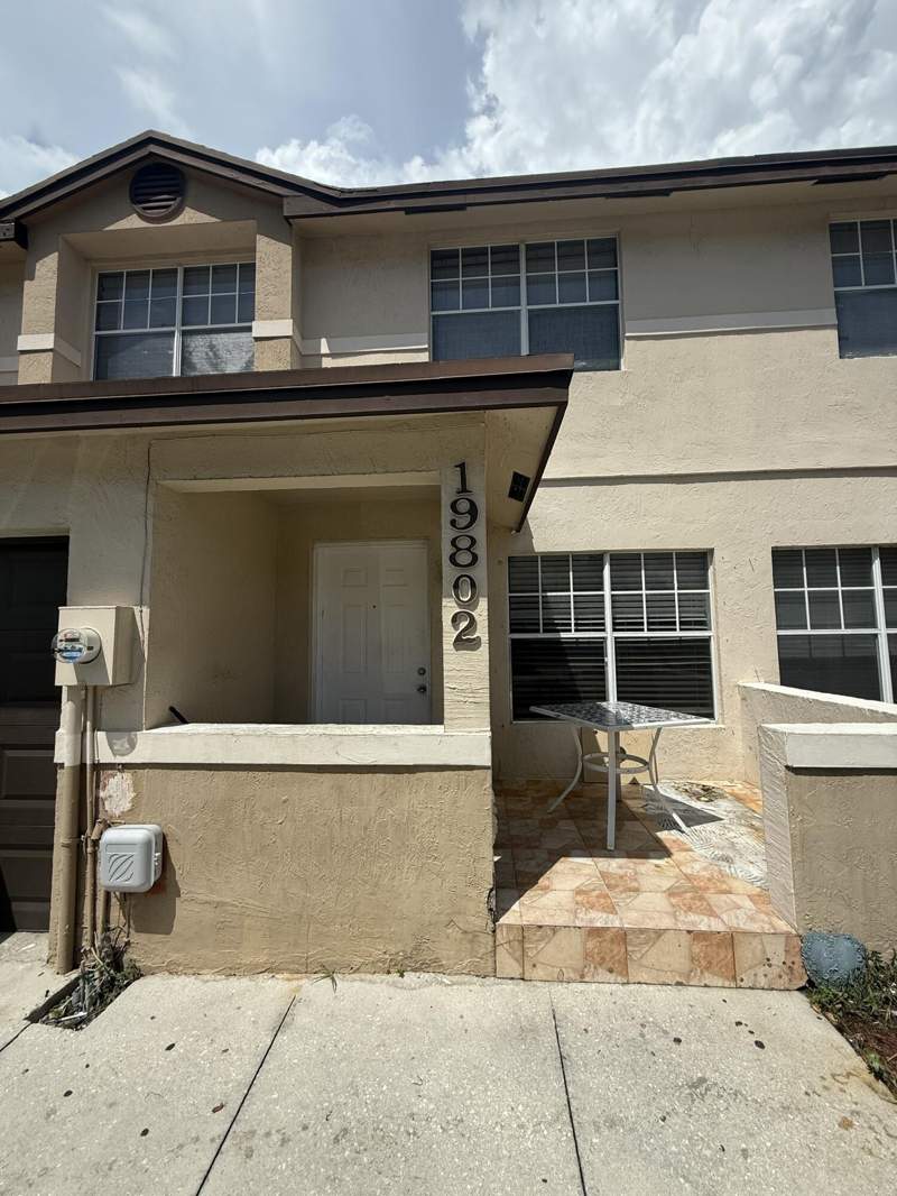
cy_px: 598
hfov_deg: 85.7
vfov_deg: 102.1
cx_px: 448
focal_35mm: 14
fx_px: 484
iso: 50
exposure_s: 1/2717
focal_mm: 2.22
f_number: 2.2
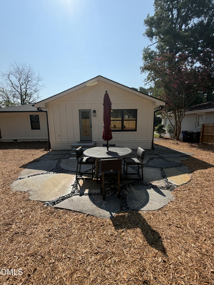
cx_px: 107
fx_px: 115
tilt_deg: -8.5
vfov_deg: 102.1
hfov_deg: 85.7
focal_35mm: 14
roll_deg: -0.4
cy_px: 142
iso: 20
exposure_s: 1/1068
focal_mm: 2.22
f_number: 2.2
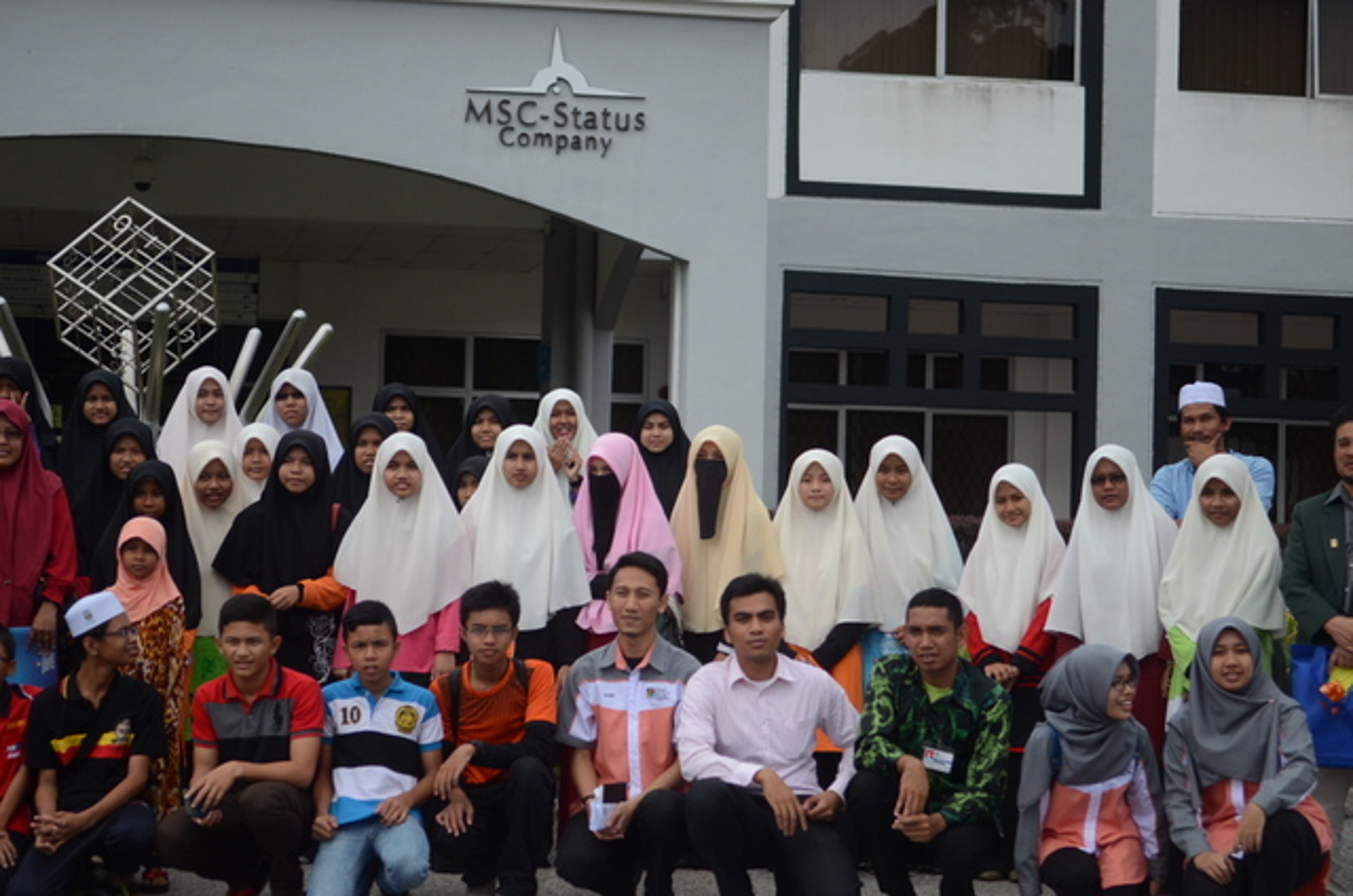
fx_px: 3094
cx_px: 676
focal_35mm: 82
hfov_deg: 24.7
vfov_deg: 16.5
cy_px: 448
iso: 500
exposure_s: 1/8000
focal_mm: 55
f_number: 2.8
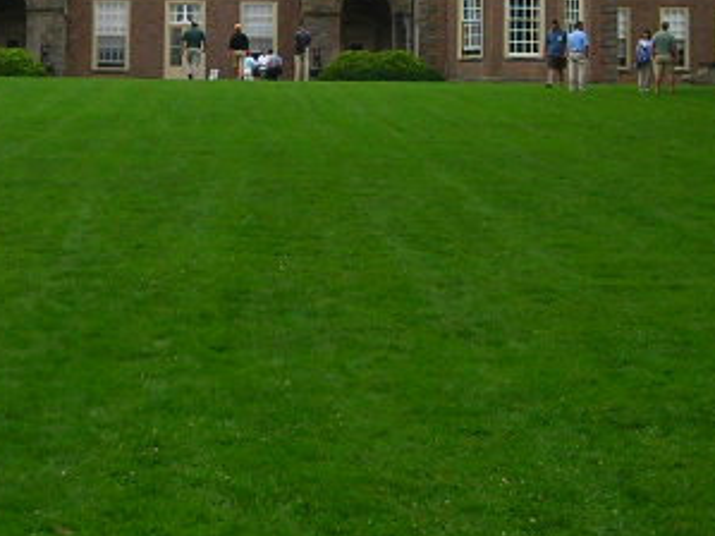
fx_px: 2684
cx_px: 234
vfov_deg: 11.2
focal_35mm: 130
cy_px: -53
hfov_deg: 15.1
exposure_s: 1/240
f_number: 3.2
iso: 50
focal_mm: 6.3
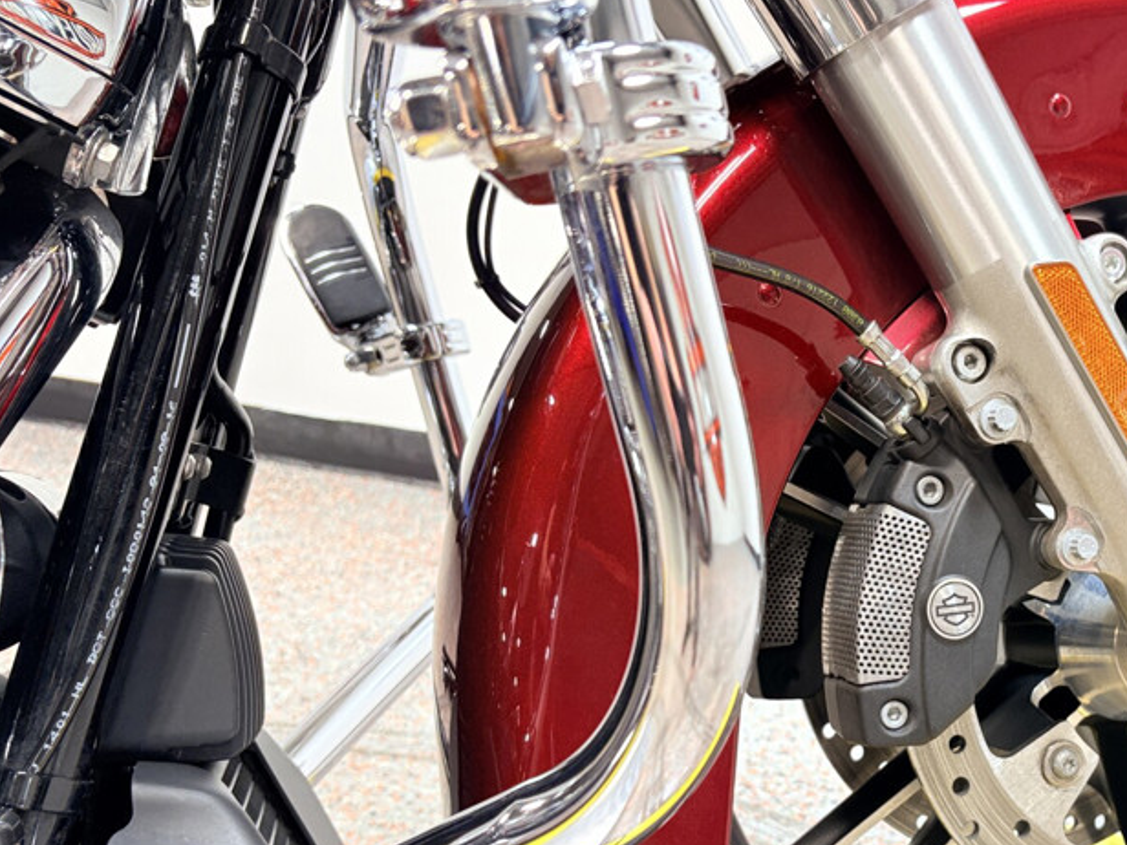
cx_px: 941
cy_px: 605
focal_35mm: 45
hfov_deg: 39.9
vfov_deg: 31.7
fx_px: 1465
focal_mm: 5.96
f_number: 1.6
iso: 100
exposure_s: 1/120
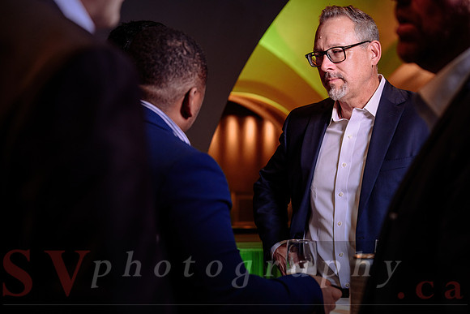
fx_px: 914
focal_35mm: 70
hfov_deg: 28.8
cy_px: 157
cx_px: 235
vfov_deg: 19.5
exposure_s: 1/60
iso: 800
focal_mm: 70
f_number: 4
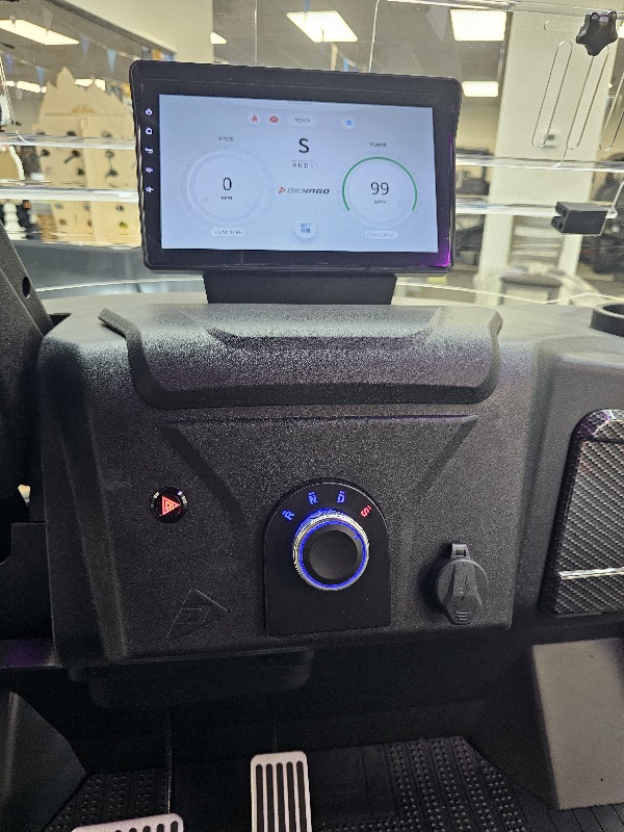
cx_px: 312
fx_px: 553
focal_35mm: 23
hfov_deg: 58.9
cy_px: 416
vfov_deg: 73.9
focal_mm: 6.3
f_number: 1.7
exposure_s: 1/120
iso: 500
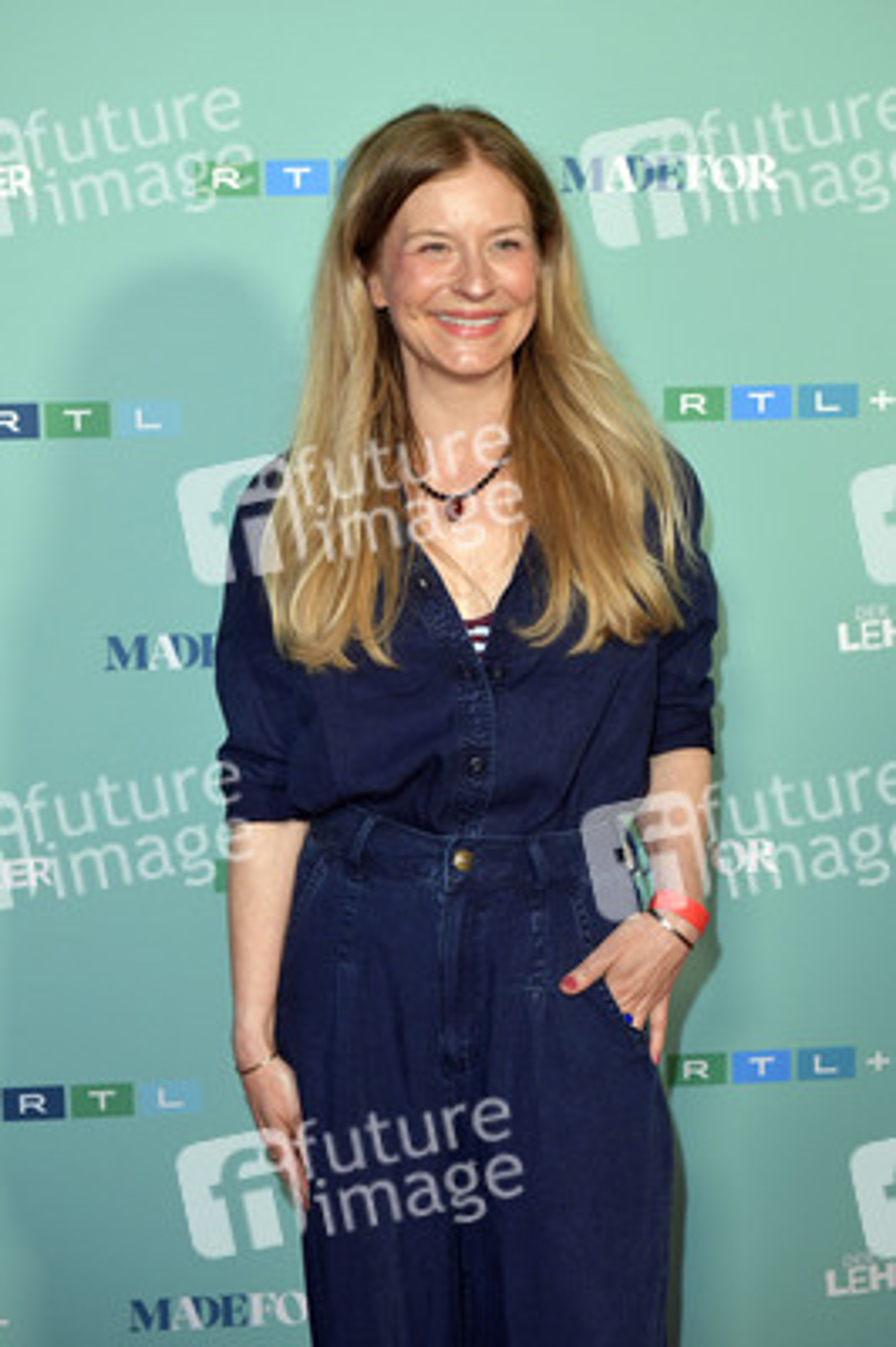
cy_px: 674
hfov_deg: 21.9
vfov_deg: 32.4
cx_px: 448
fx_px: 2319
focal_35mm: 62
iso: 1600
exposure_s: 1/250
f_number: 6.3
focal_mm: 62
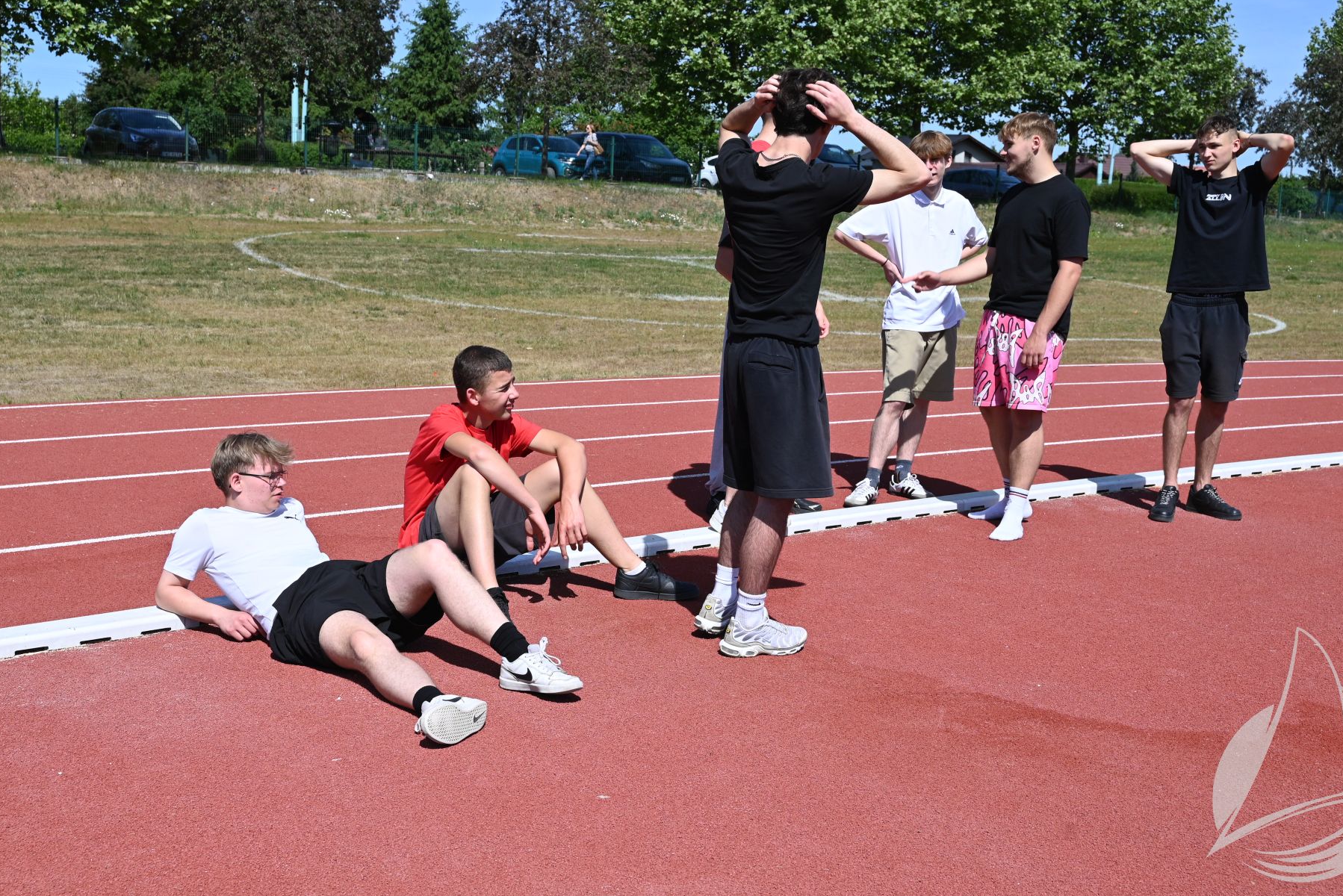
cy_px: 449
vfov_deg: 29.9
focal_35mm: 45
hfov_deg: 43.5
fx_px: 1679
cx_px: 594
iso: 100
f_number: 7.1
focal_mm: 36
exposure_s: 1/400
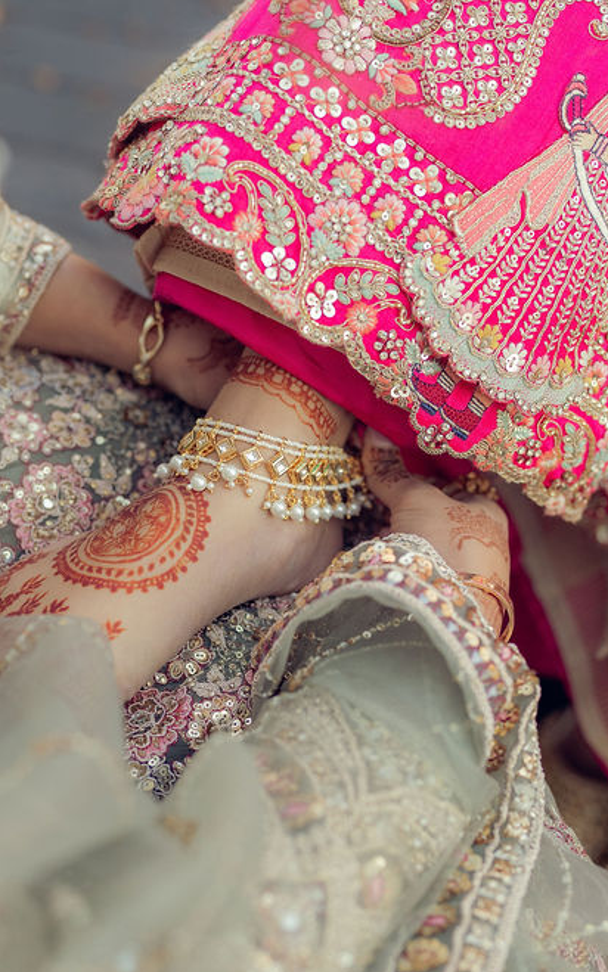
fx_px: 1378
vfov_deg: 38.8
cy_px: 531
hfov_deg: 24.8
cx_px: 246
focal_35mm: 52
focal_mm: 35
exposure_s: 1/1250
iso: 800
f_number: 2
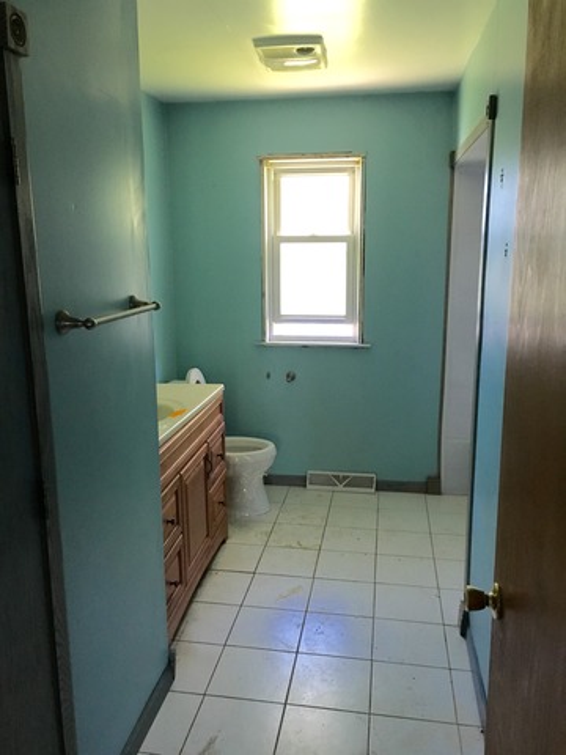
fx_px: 632
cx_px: 283
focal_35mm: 29
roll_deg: +0.6
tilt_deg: -13.7
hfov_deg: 48.2
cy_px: 378
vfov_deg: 61.7
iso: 200
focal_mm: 4.15
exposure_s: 1/20
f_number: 2.2
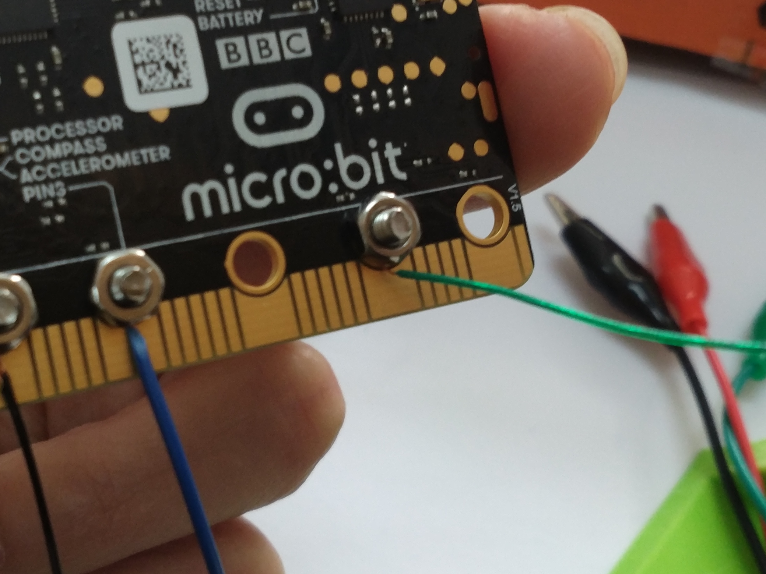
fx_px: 1195
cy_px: 237
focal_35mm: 54
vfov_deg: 27.0
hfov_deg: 35.1
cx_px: 239
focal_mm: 4.73
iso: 250
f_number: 2.2
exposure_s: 1/33
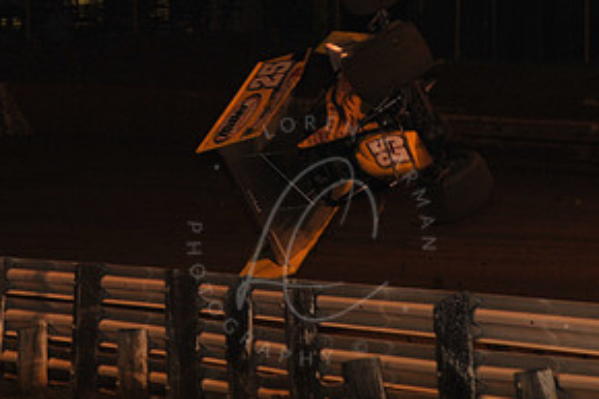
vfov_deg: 3.7
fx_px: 6153
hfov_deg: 5.6
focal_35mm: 370
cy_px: 50
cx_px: 310
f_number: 6.3
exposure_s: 1/320
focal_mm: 185
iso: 1250
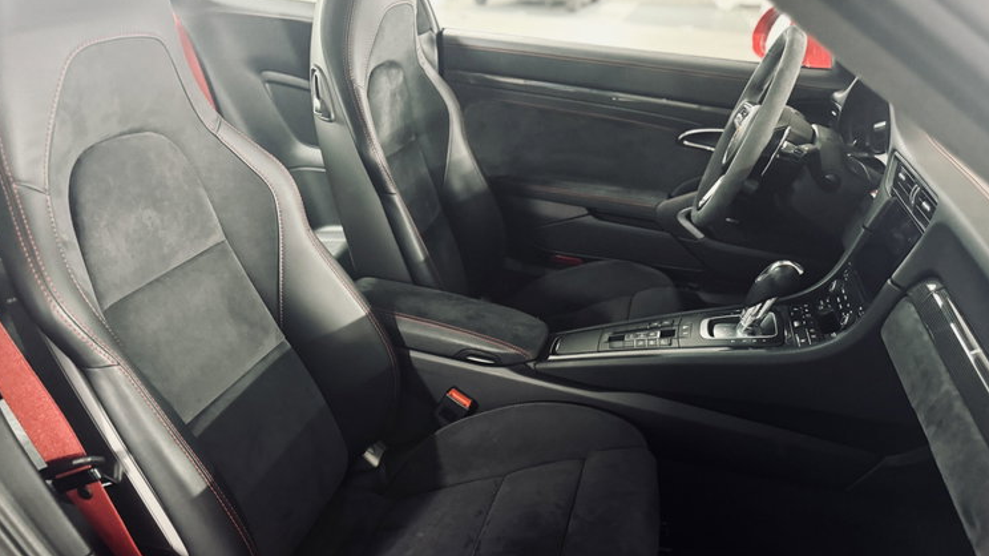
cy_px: 376
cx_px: 502
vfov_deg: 42.2
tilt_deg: -32.2
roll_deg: -3.4
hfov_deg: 69.9
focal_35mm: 27
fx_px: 708
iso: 800
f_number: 1.78
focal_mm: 6.76
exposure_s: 1/25
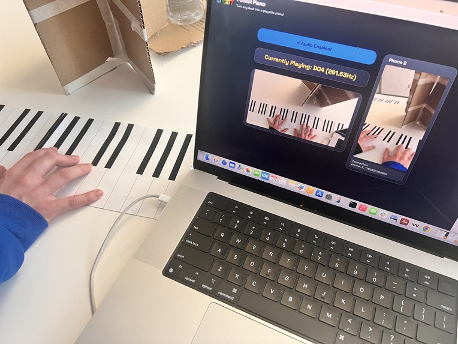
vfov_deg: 53.1
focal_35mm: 26
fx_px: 344
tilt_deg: -52.1
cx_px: 229
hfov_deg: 67.3
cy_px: 172
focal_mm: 5.7
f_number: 1.5
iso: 320
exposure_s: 1/60
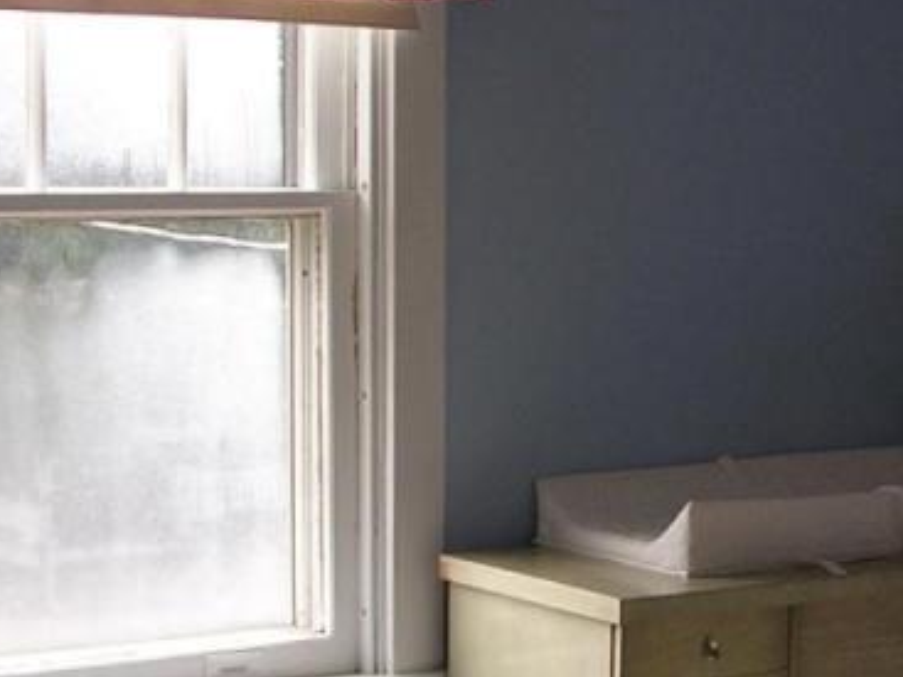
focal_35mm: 106
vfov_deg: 13.9
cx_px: 827
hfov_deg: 18.2
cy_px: 561
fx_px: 2764
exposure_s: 1/48
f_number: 2.8
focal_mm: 5.8
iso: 50
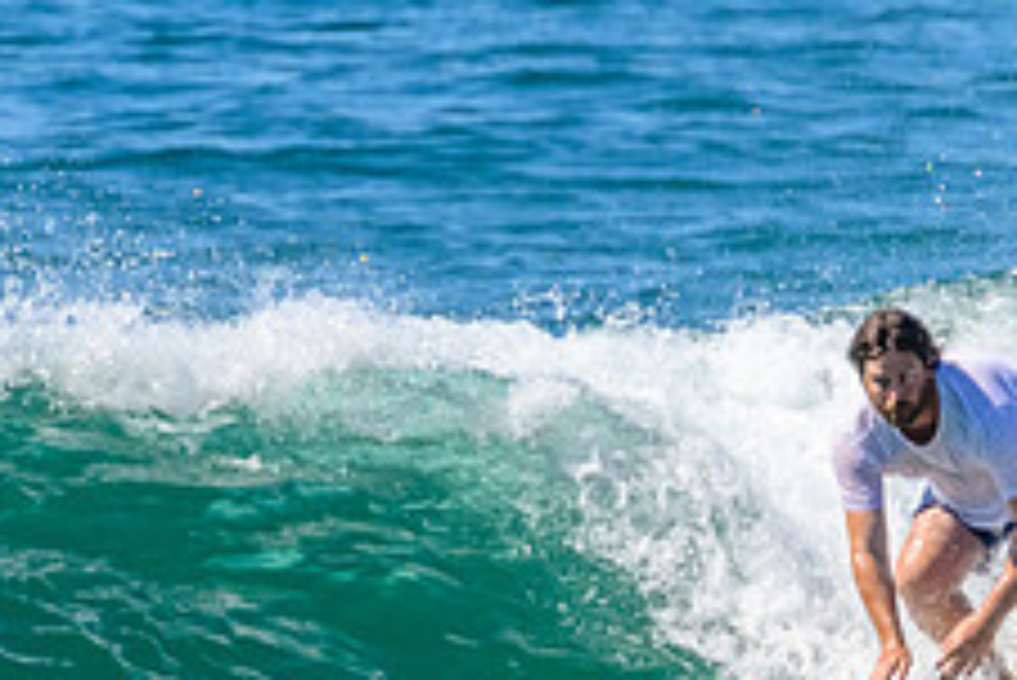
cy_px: 570
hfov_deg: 0.7
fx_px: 79798
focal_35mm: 2823
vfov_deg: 0.5
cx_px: 928
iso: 1800
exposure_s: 1/2000
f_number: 11
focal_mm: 800
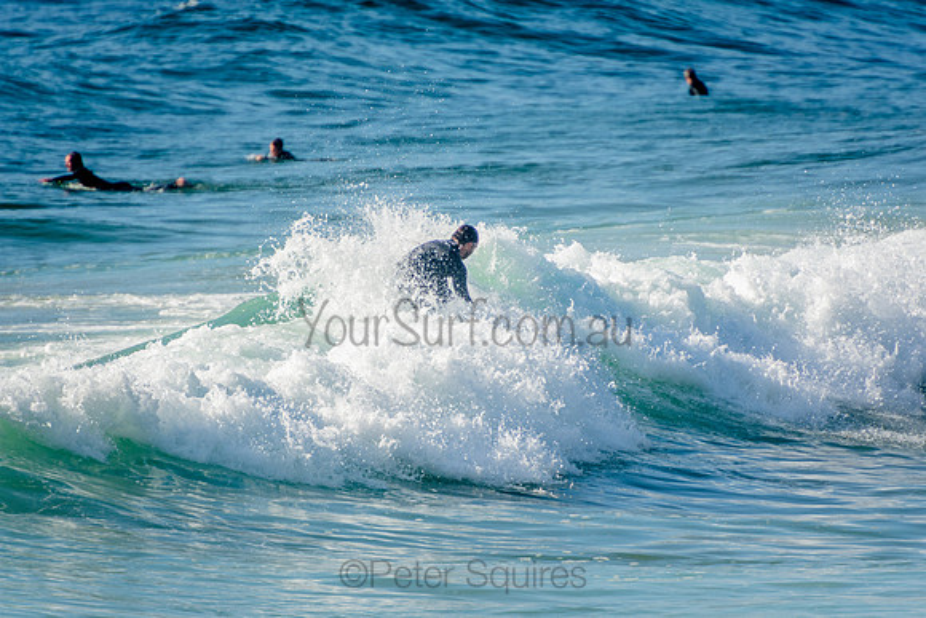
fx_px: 15436
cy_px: 309
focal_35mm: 600
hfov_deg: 3.4
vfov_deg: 2.3
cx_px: 463
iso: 200
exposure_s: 1/1250
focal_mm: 400
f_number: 5.6
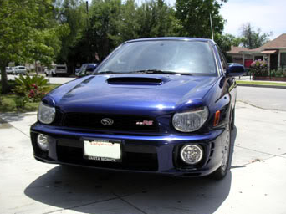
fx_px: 322
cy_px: 112
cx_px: 139
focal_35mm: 39
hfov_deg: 47.9
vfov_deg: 36.8
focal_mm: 5.7
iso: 50
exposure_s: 1/180
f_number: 6.7
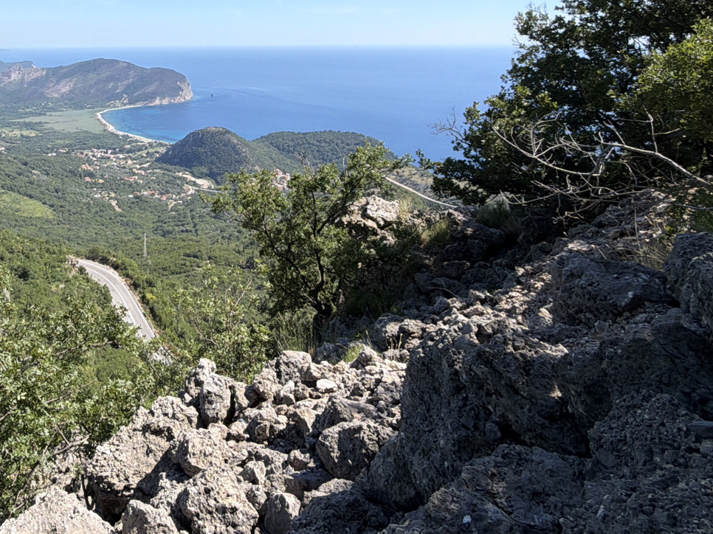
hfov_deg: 57.0
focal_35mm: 29
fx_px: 597
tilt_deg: -4.8
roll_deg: +1.4
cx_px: 140
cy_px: 90
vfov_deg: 45.2
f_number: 2.2
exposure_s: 1/770
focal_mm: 2.22
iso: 25
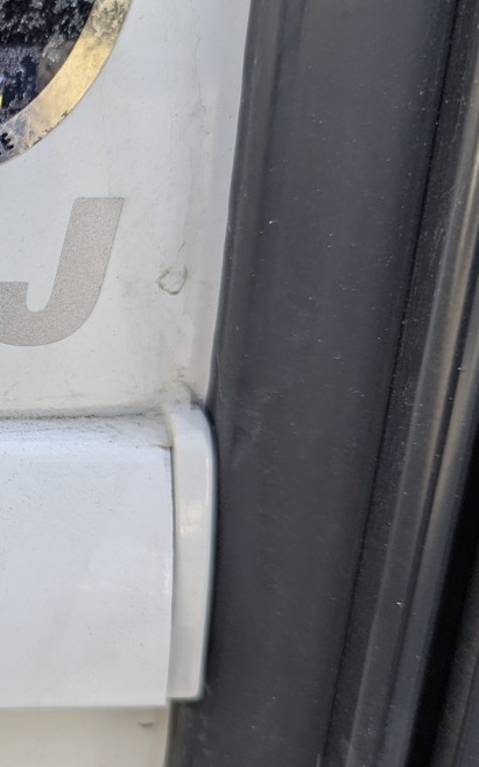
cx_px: -154
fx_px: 1128
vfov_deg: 37.5
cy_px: 361
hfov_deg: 21.5
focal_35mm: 54
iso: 77
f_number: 1.85
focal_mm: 6.81
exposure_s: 1/253
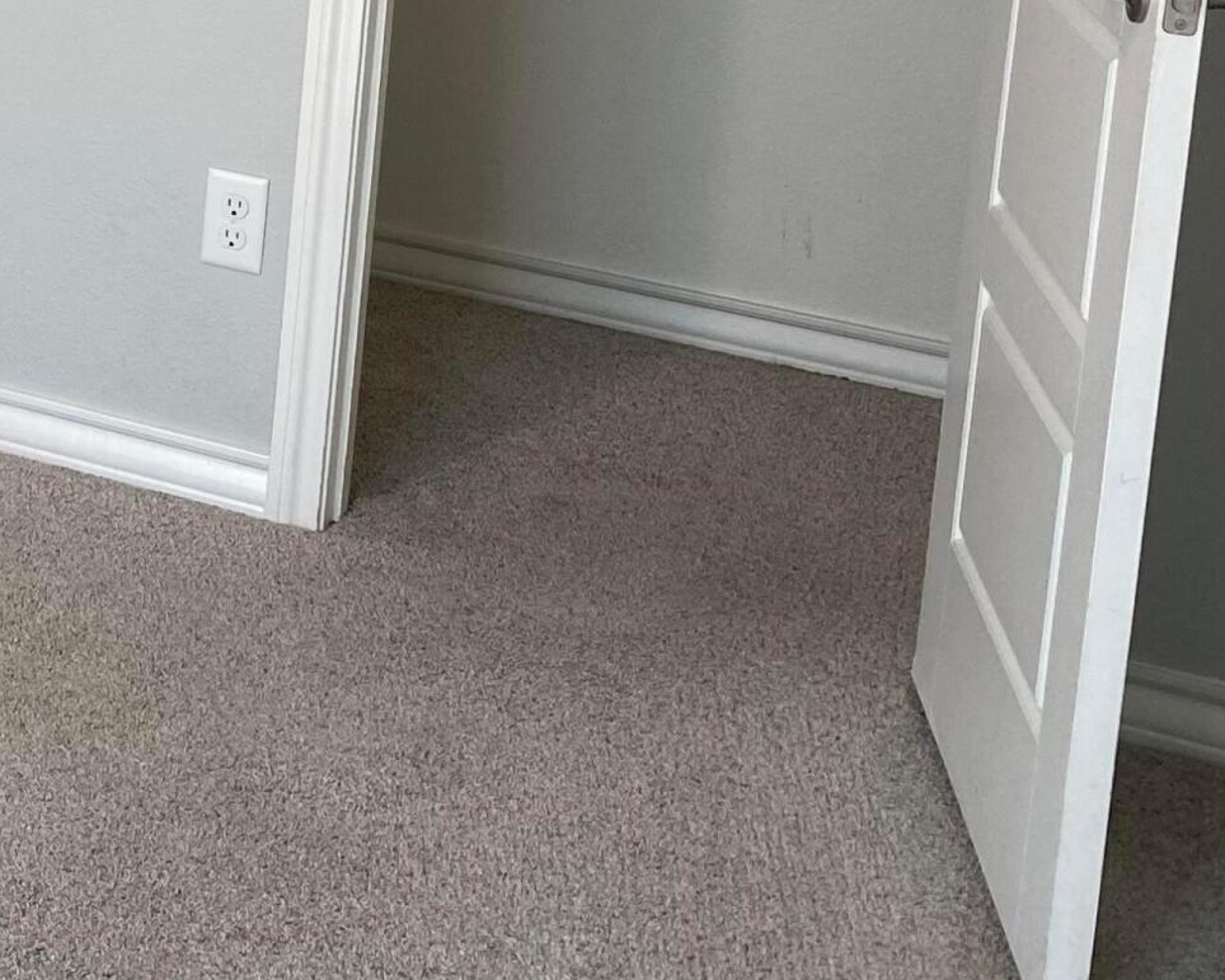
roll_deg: -3.7
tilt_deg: -6.4
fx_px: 2864
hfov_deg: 21.9
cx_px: -329
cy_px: -403
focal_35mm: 79
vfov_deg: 17.8
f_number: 1.8
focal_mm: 4.25
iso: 100
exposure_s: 1/120
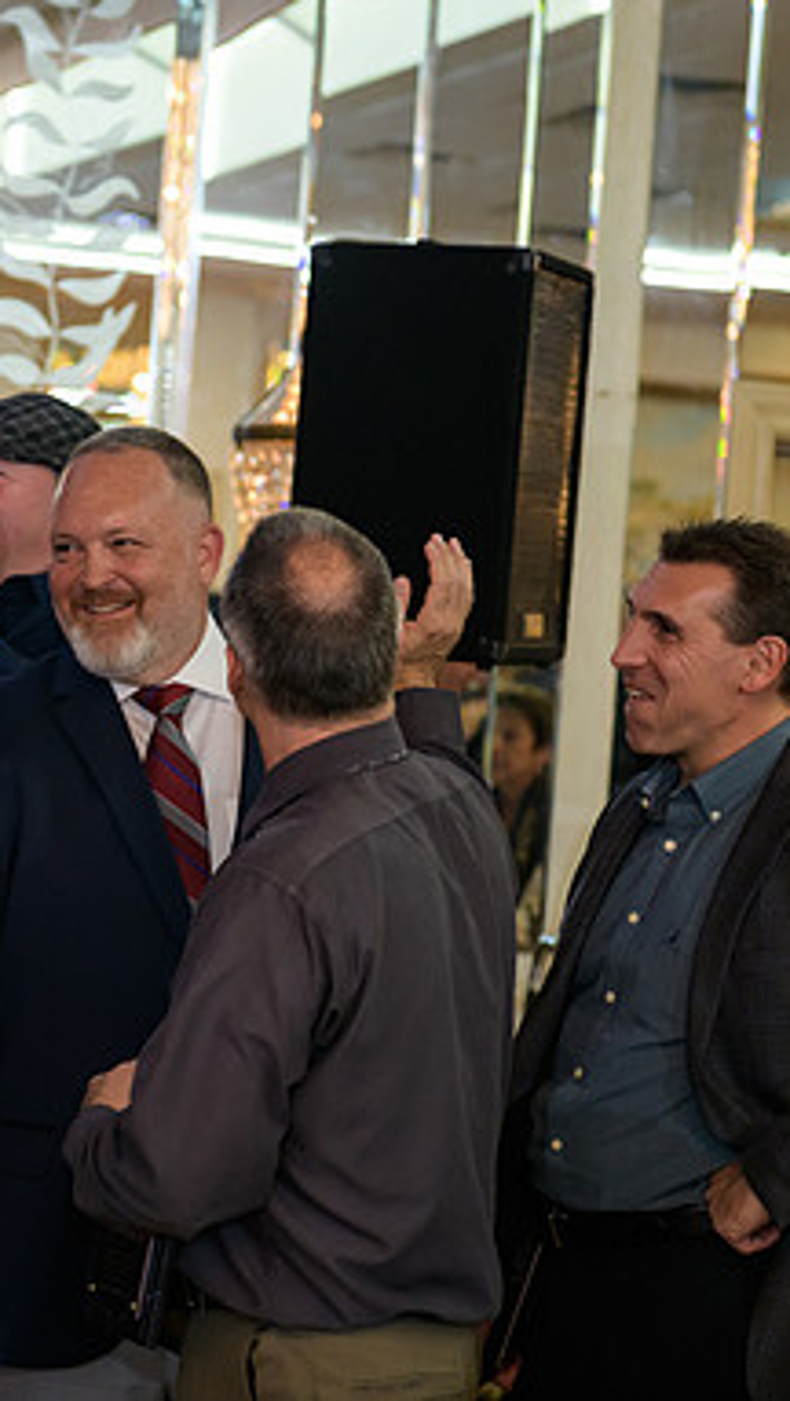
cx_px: 139
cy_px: 697
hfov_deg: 10.9
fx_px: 4125
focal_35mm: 111
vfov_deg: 19.3
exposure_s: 1/125
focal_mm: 70
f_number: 3.2
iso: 1000
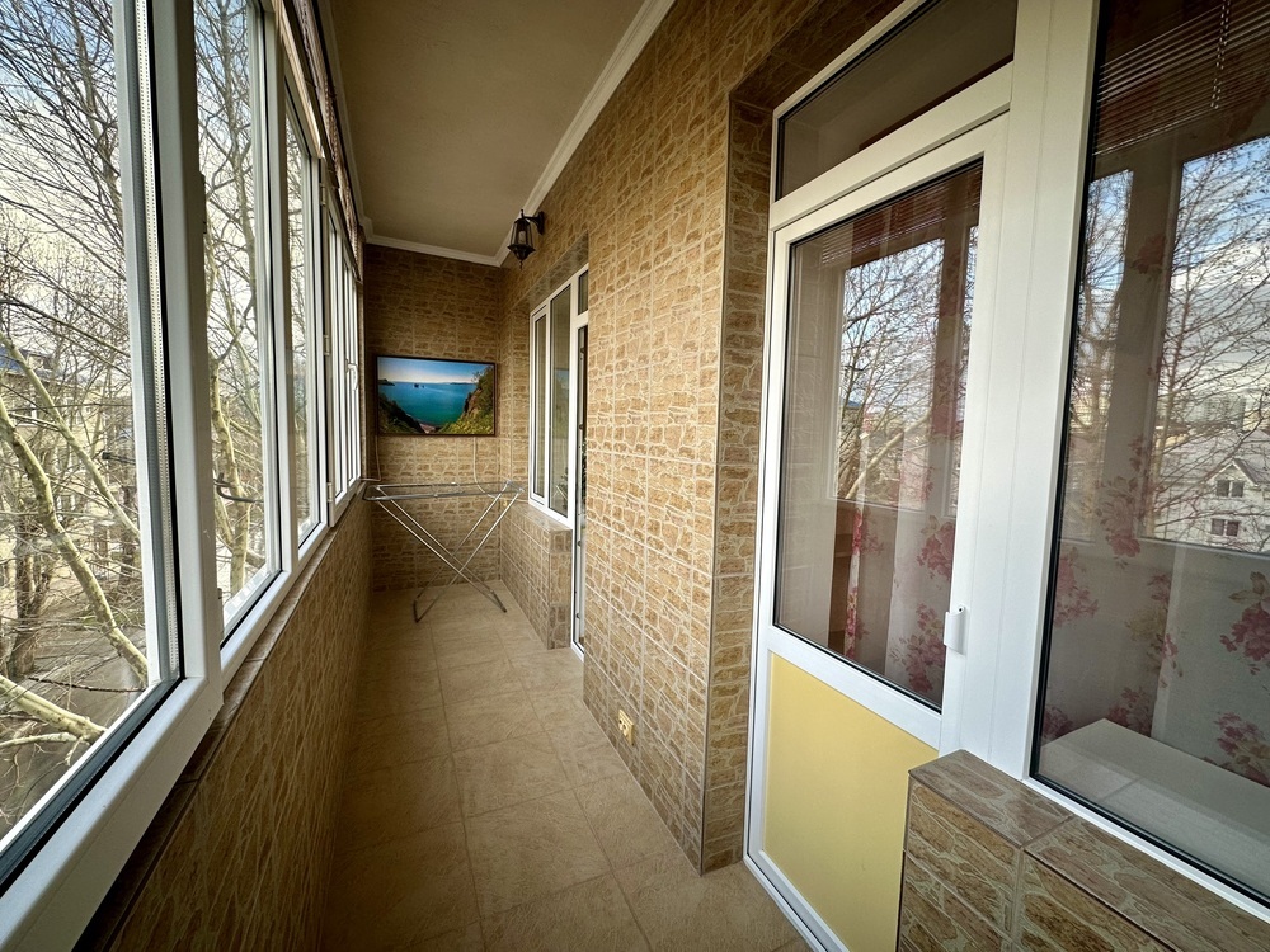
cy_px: 476
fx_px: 514
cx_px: 635
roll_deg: -2.0
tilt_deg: -5.1
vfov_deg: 85.7
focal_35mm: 14
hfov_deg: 102.1
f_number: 2.2
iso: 64
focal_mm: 2.22
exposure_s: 1/99
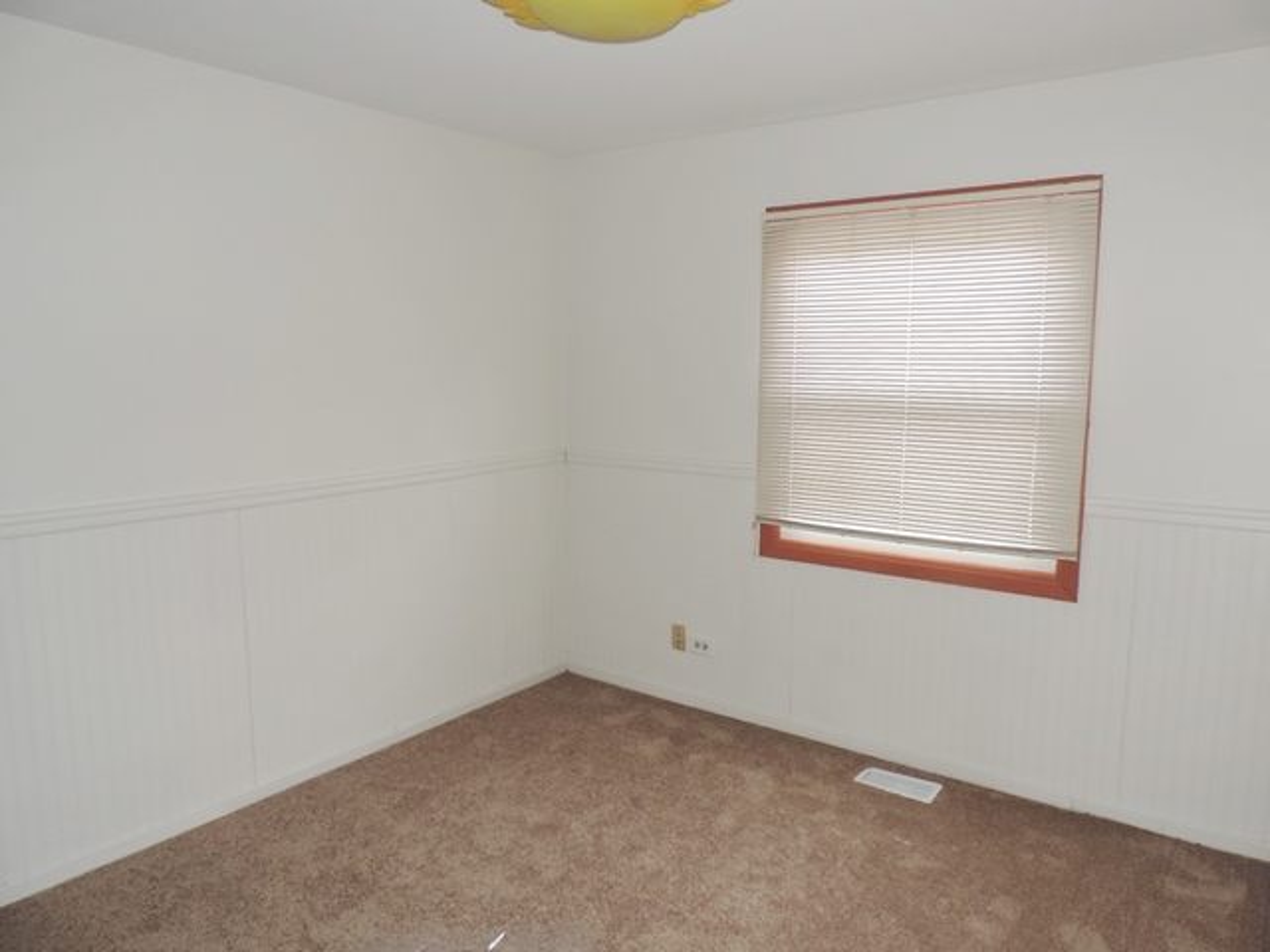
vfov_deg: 56.8
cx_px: 635
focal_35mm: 24
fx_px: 881
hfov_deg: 71.6
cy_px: 476
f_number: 3
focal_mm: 4.3
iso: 200
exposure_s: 1/30
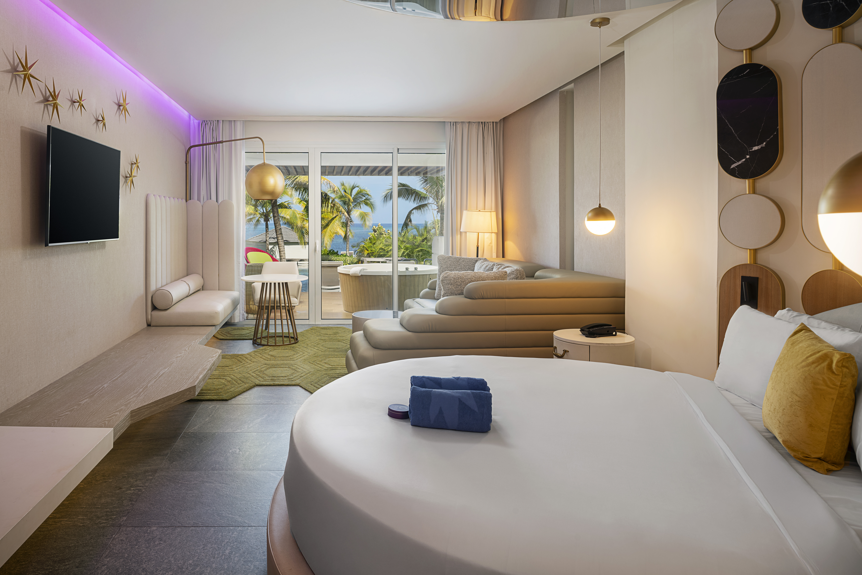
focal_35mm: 24
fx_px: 575
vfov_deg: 53.1
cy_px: 288
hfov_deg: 73.7
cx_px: 431
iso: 100
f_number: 9.5
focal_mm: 24
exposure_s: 1/3
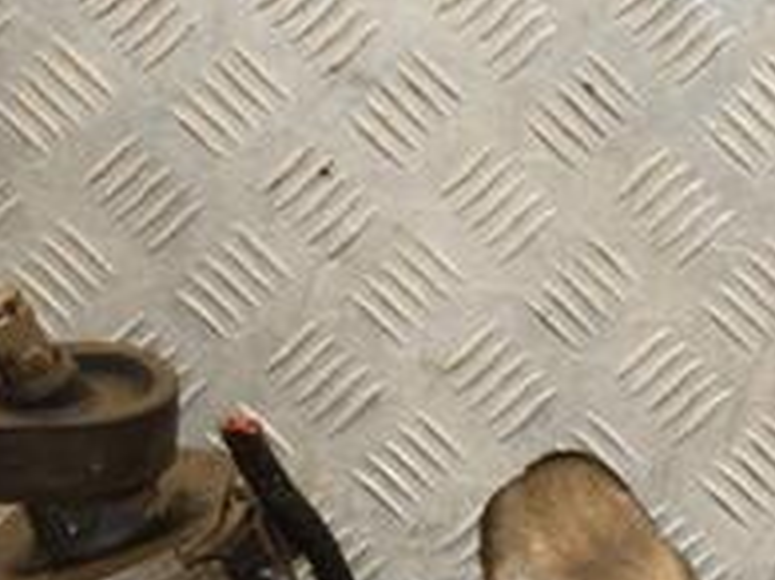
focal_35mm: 257
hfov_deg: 7.7
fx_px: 5750
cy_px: 655
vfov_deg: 5.8
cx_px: 763
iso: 800
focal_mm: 58
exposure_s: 1/125
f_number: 5
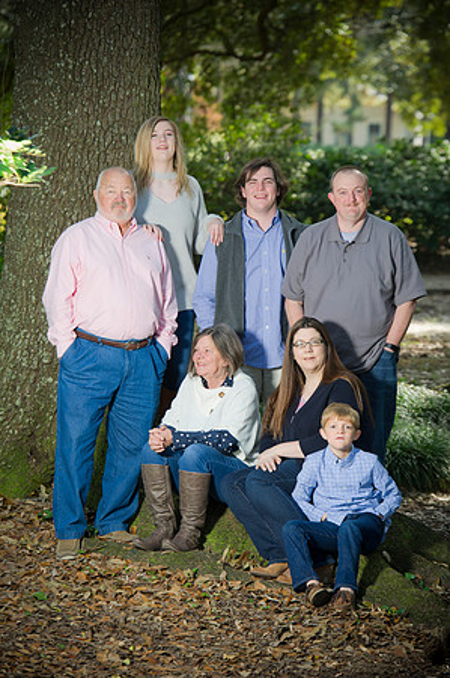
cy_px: 339
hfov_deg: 8.8
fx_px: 2913
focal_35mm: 155
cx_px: 225
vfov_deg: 13.3
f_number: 5
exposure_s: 1/125
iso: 160
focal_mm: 155
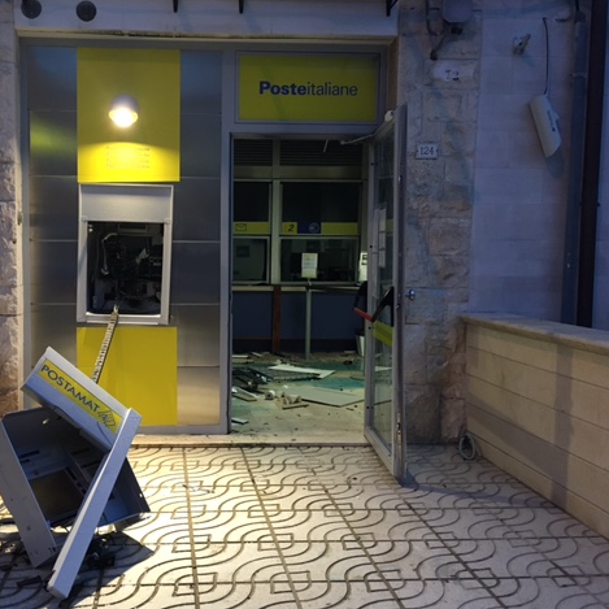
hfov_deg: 46.5
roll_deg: -0.6
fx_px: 697
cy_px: 309
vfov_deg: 47.2
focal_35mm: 35
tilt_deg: -3.9
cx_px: 205
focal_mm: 4.15
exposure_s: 1/33
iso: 200
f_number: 2.2
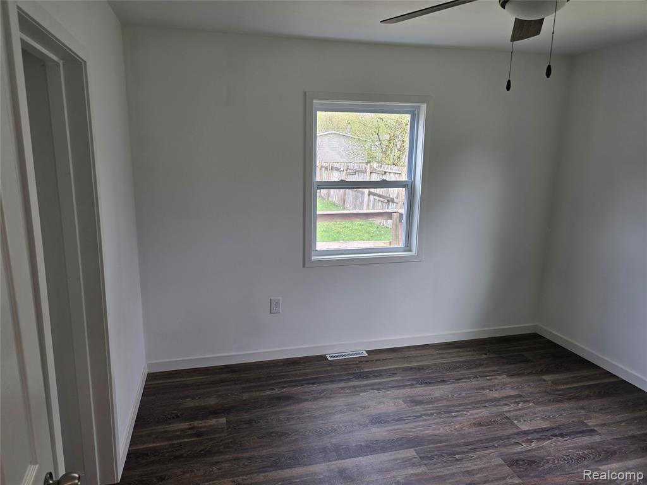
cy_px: 242
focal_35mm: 23
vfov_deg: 58.9
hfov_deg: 73.9
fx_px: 430
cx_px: 324
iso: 20
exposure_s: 1/60
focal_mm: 6.3
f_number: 1.7
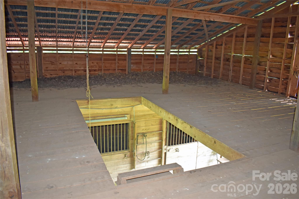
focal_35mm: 27
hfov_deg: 67.4
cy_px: 100
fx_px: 224
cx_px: 150
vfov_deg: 47.9
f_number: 4
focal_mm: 18
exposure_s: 1/60
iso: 800
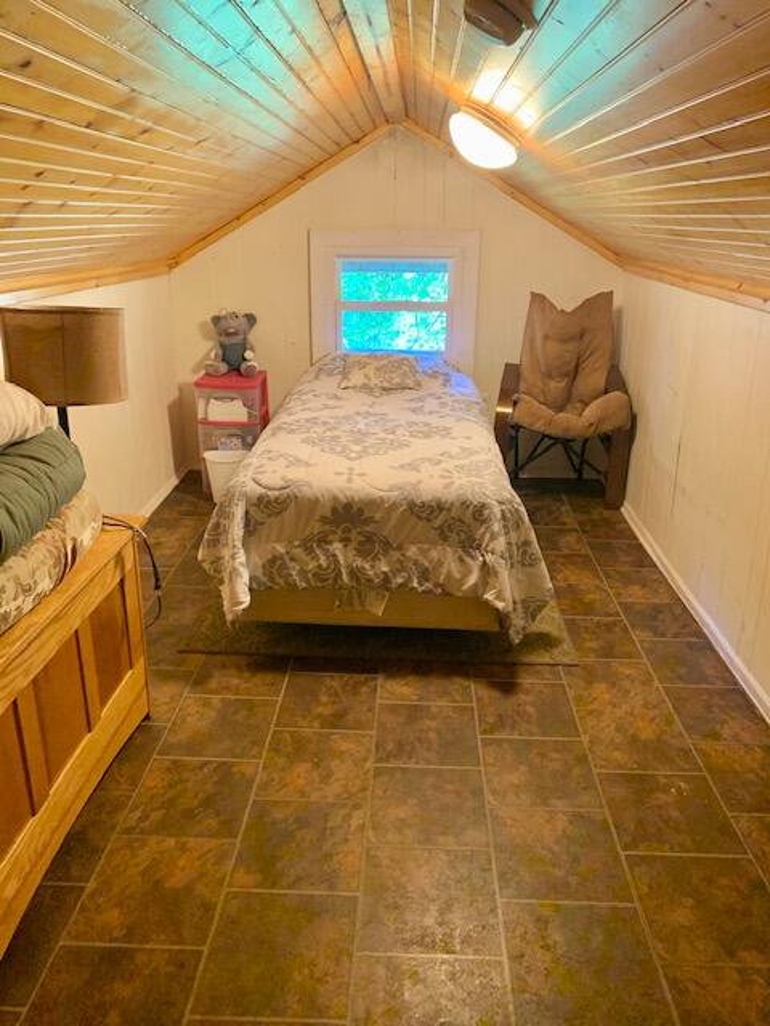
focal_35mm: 26
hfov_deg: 53.1
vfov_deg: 67.3
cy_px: 513
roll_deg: -0.9
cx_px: 385
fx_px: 771
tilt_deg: -19.5
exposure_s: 1/40
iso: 320
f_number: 1.8
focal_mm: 4.25
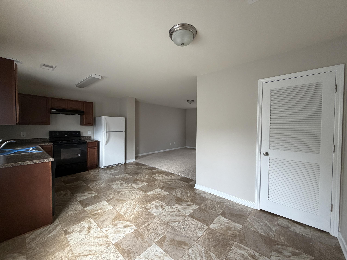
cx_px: 174
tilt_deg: -1.4
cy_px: 130
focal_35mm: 14
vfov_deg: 85.7
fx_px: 140
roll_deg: -1.2
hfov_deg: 102.1
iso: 320
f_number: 2.2
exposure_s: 1/121
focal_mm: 2.22
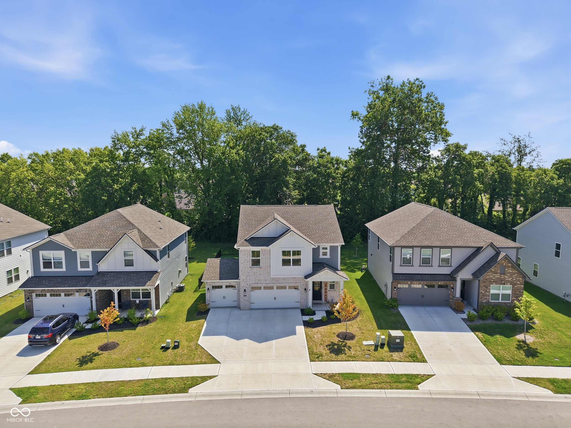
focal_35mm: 24
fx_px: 396
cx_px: 286
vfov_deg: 56.8
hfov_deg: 71.6
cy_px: 214
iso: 220
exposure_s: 1/8000
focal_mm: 8.7
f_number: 1.8
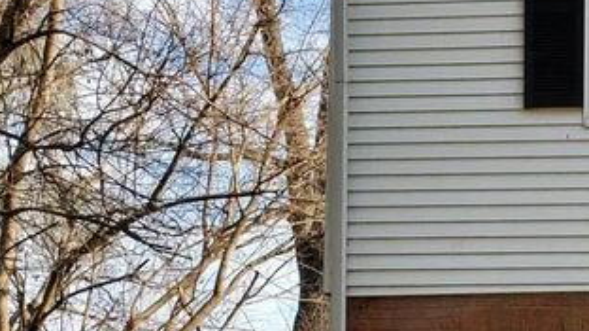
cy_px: 426
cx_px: 808
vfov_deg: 12.6
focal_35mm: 93
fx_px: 1451
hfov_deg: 20.5
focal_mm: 4.3
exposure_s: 1/754
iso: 50
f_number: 2.4
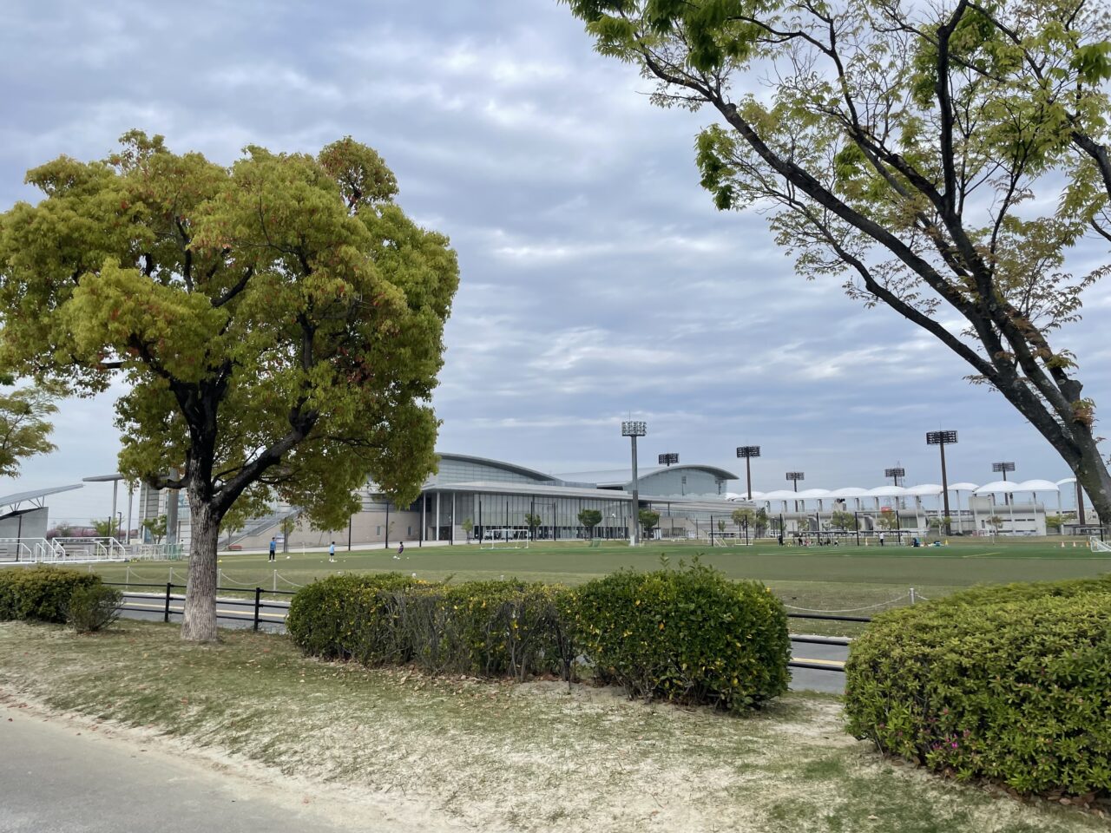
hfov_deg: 67.3
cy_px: 416
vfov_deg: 53.1
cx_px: 556
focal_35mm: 26
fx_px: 834
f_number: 1.6
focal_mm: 4.2
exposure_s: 1/2304
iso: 32
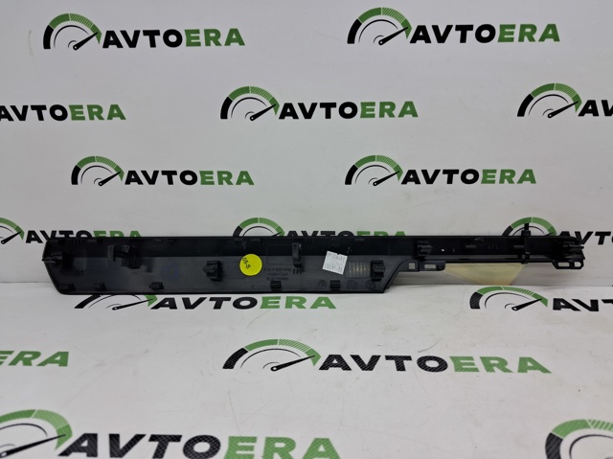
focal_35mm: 27
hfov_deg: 65.4
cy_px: 230
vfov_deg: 51.3
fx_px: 478
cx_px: 306
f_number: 1.8
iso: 50
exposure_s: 1/100
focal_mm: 4
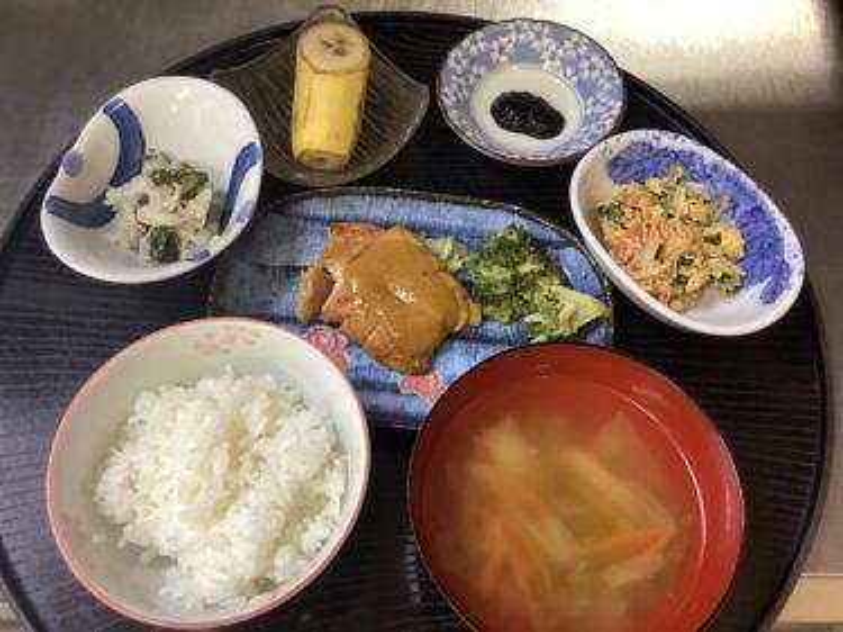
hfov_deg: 58.4
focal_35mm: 31
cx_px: 422
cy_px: 316
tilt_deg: -63.1
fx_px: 755
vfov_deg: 45.4
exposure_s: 1/60
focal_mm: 3.3
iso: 250
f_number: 2.4
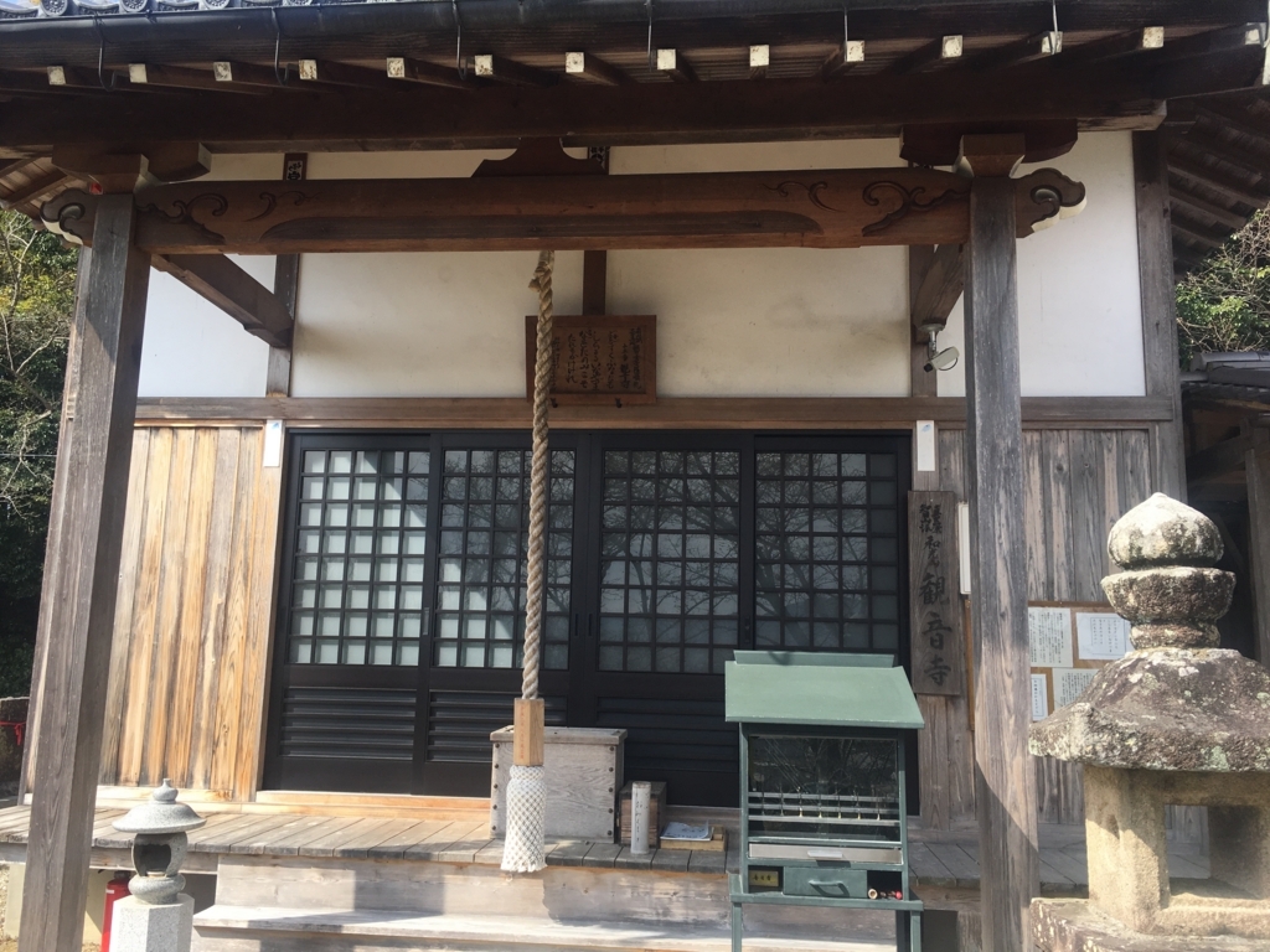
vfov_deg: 48.2
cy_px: 476
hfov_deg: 61.7
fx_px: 1064
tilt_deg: +8.3
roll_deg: -1.7
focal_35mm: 29
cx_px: 635
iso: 25
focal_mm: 4.15
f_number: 2.2
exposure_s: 1/674
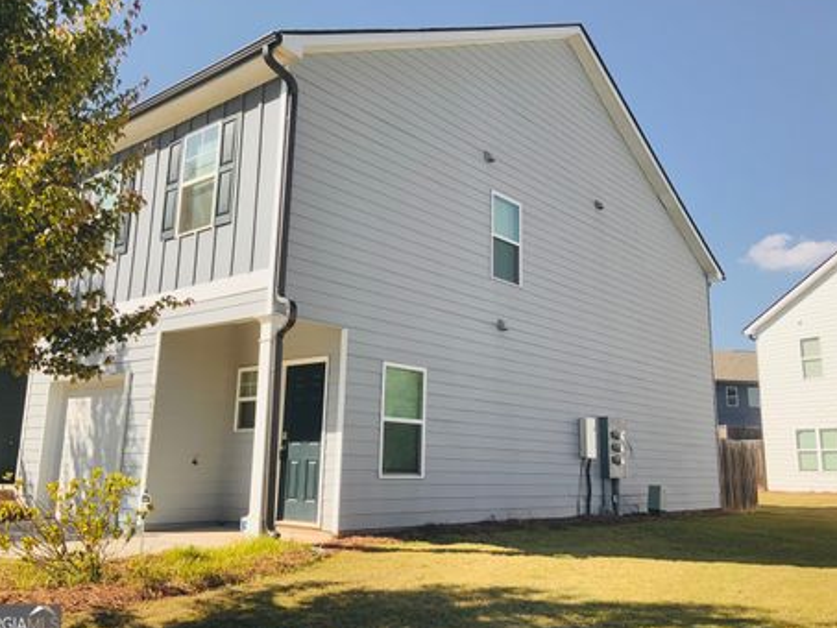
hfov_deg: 56.8
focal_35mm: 32
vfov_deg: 44.2
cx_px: 419
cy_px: 293
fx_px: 774
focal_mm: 3
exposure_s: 1/1412
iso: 16
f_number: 1.8
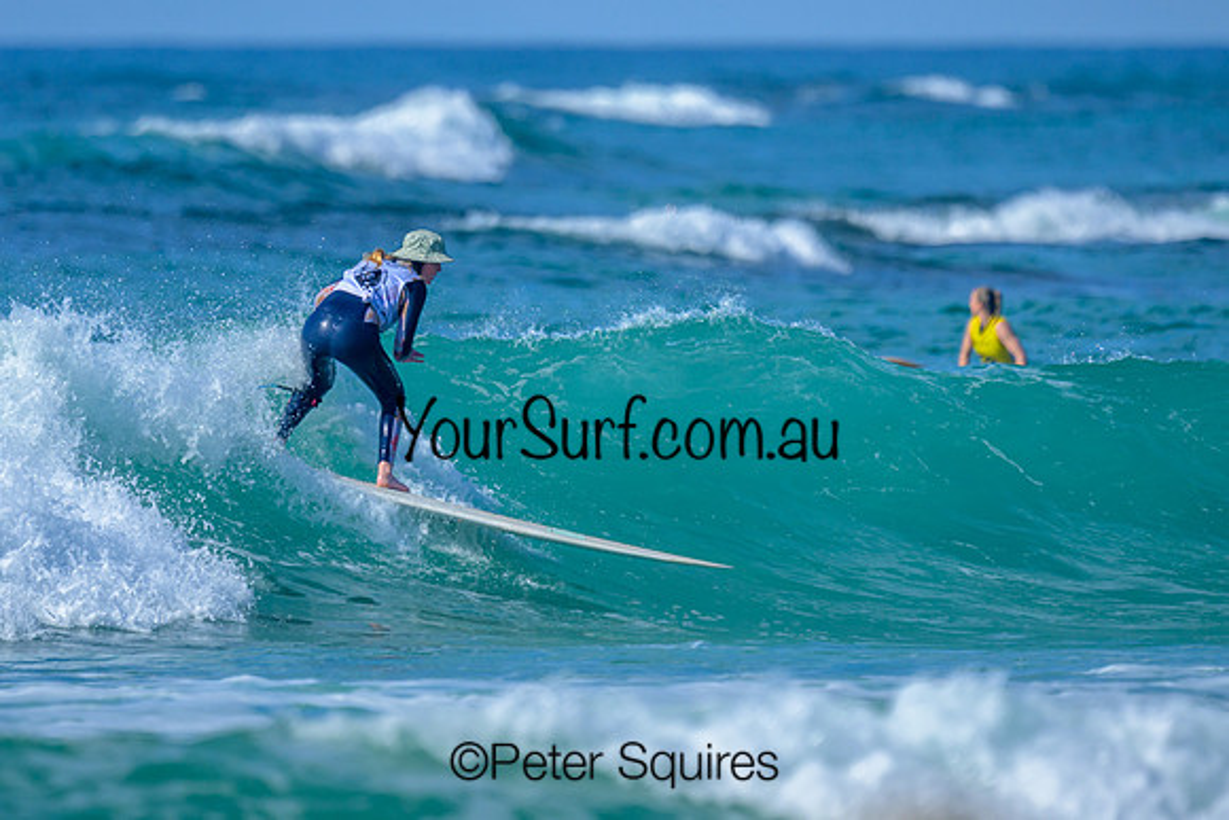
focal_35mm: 1100
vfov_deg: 1.3
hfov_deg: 1.9
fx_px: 37559
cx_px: 475
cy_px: 329
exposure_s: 1/2000
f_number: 6.3
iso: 220
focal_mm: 800
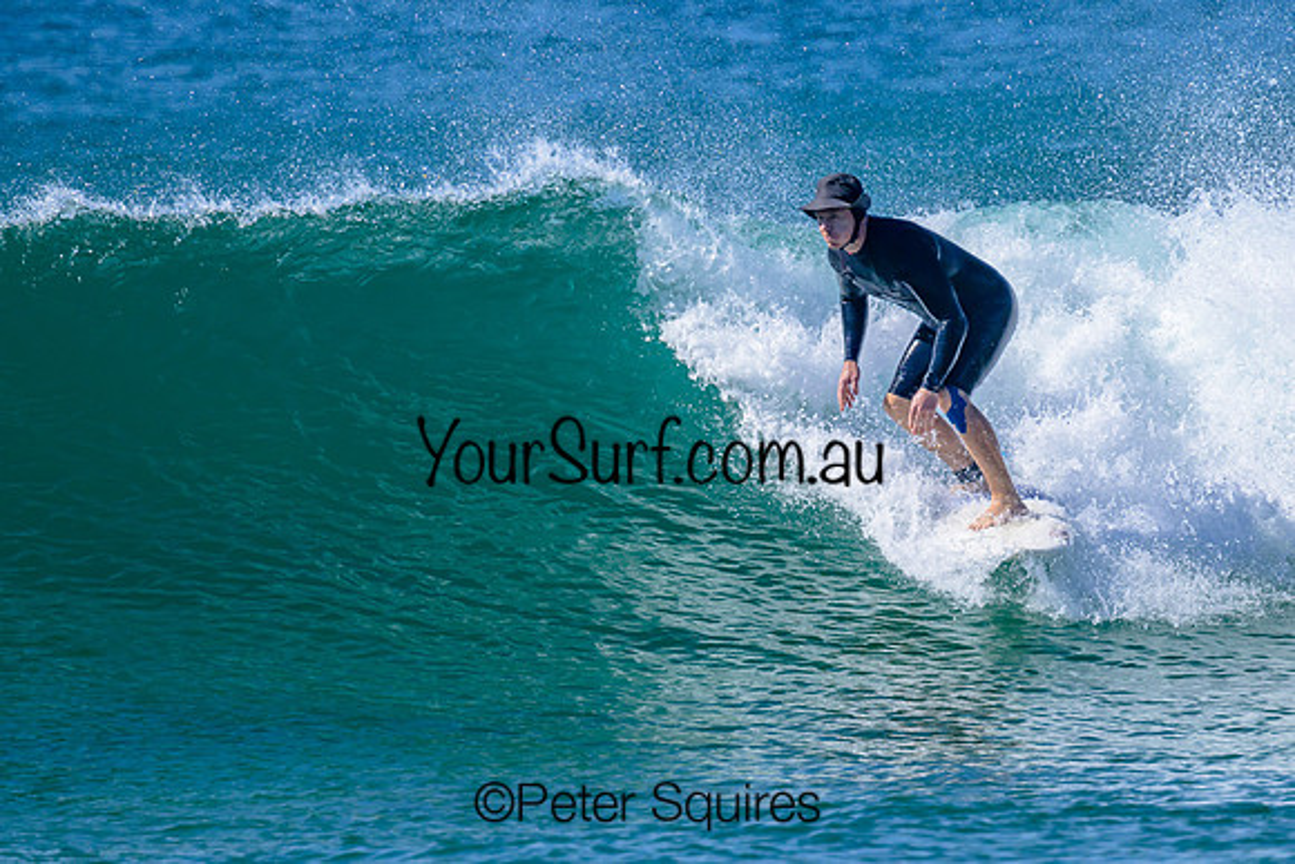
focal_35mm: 1046
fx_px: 37645
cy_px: 384
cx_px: 847
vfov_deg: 1.3
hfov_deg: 2.0
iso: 720
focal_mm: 800
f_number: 11
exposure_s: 1/2000
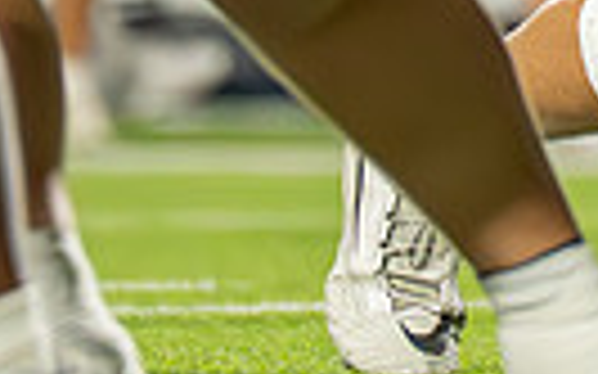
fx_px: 37028
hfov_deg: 0.9
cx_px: 1095
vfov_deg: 0.6
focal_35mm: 2273
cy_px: -400
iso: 3200
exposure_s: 1/1600
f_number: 2.8
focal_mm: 200
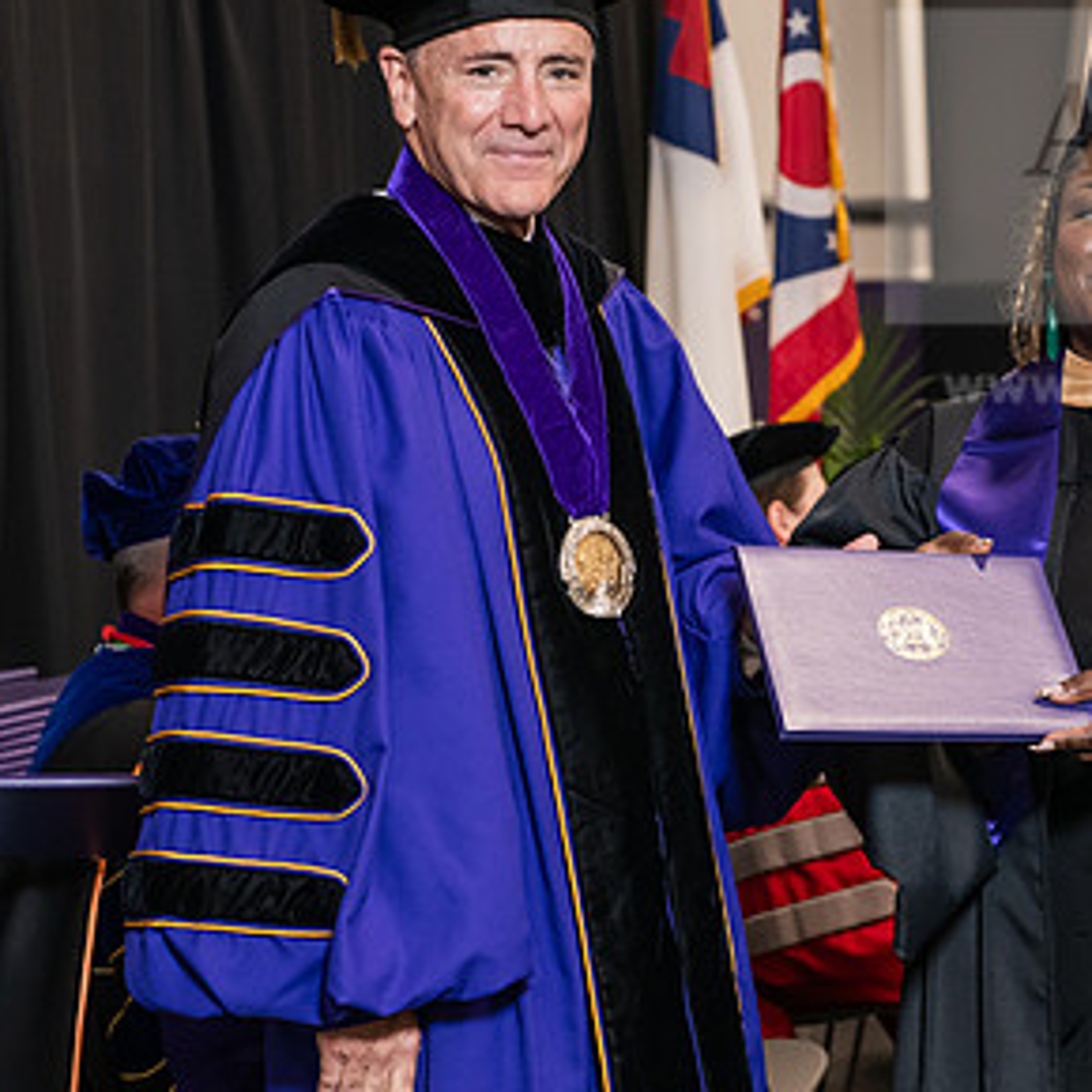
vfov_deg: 14.6
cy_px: 465
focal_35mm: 119
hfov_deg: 14.6
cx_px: 772
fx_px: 4247
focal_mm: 70
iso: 2000
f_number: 5
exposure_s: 1/125
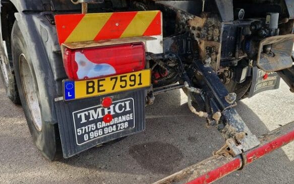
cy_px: 97
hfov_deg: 59.4
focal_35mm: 32
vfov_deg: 39.4
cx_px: 169
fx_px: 256
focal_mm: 5.4
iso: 50
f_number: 1.8
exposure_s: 1/202
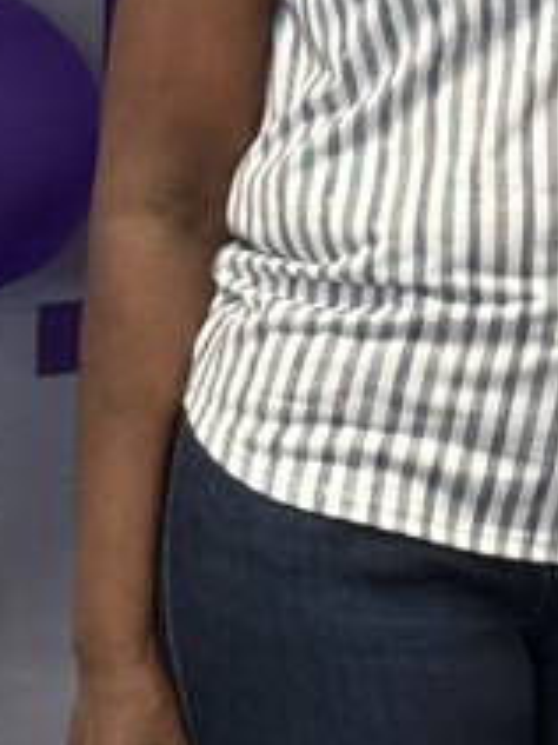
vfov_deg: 8.5
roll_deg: -1.1
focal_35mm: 233
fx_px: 5013
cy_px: 71
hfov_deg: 6.3
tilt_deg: -4.6
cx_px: 879
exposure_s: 1/60
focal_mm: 6.76
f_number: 1.78
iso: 250
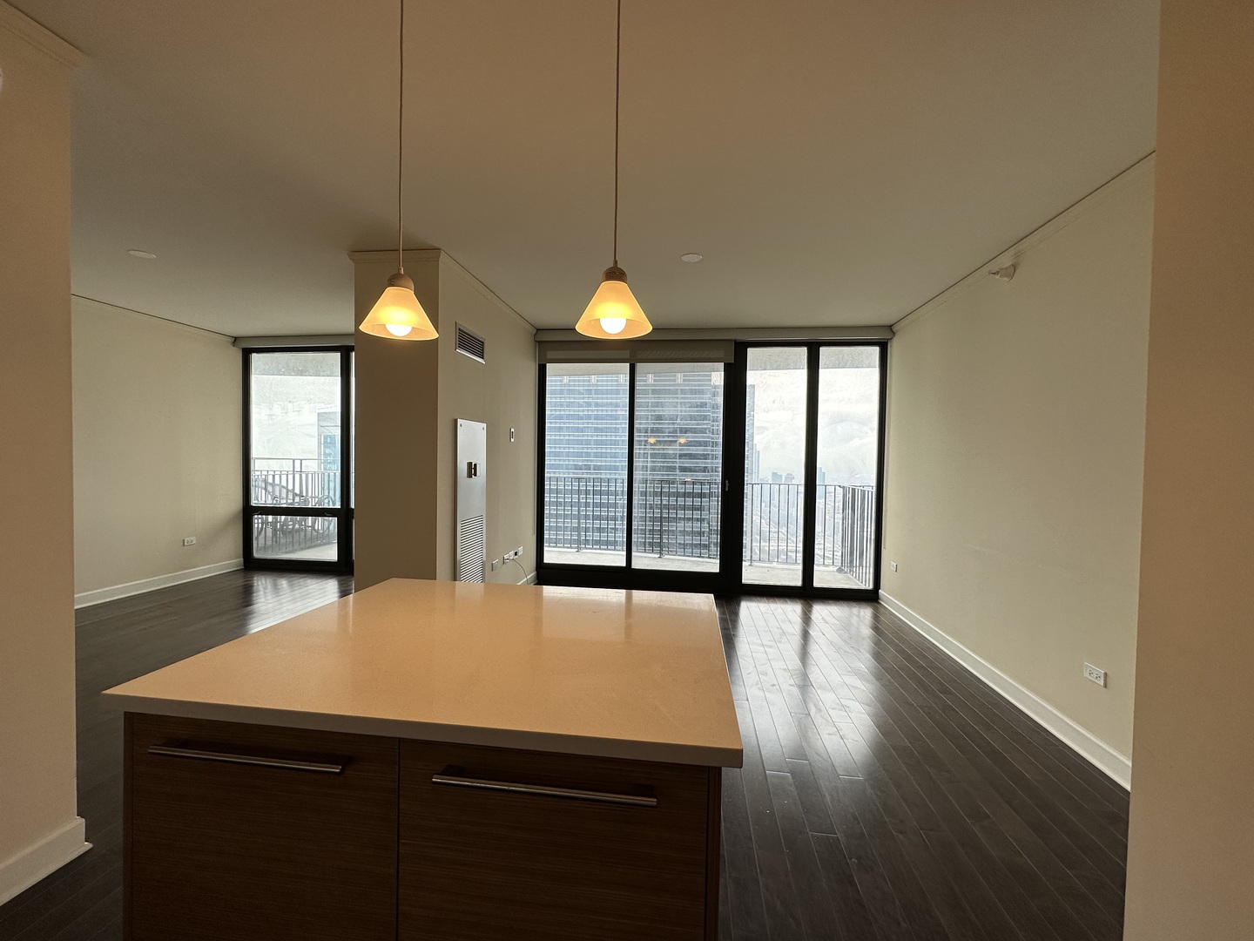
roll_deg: -0.6
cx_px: 627
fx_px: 507
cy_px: 470
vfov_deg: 85.7
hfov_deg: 102.1
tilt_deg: -1.6
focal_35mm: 14
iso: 40
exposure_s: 1/147
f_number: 2.2
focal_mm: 2.22
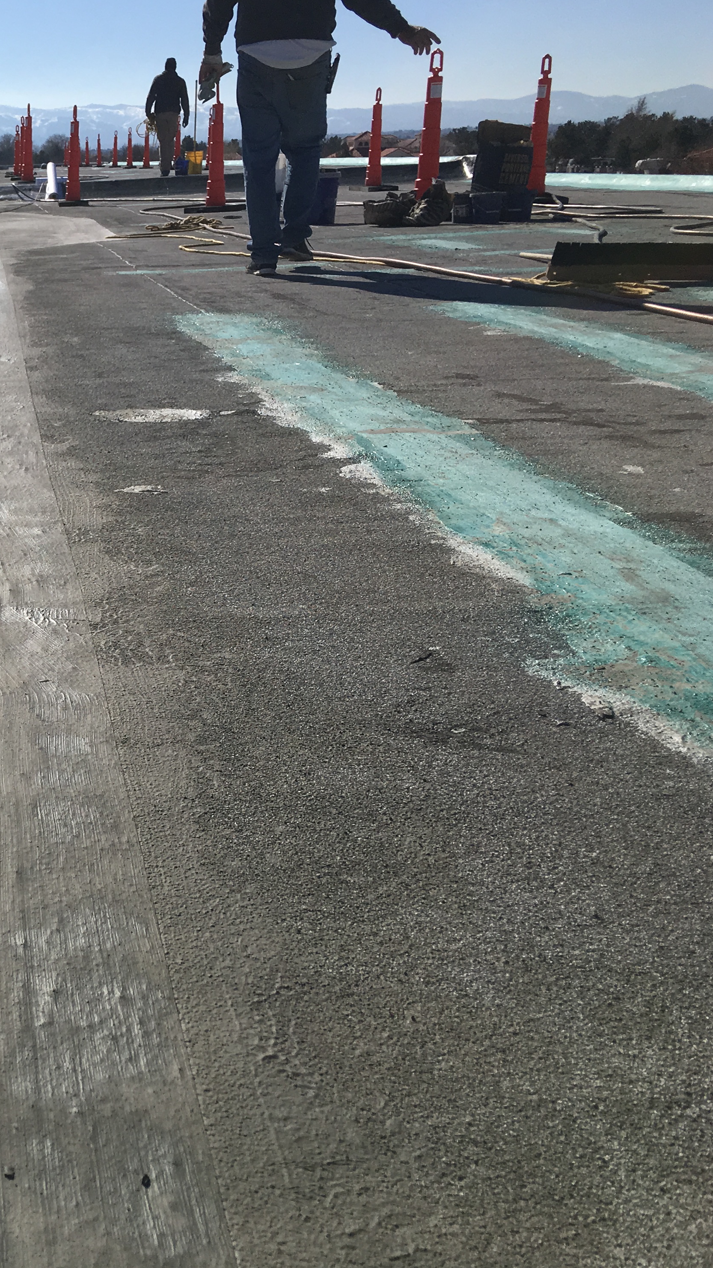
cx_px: -104
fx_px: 1446
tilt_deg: -18.0
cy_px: 631
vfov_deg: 47.4
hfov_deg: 25.4
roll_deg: +0.8
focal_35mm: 43
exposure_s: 1/4274
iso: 25
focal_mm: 4.15
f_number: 2.2
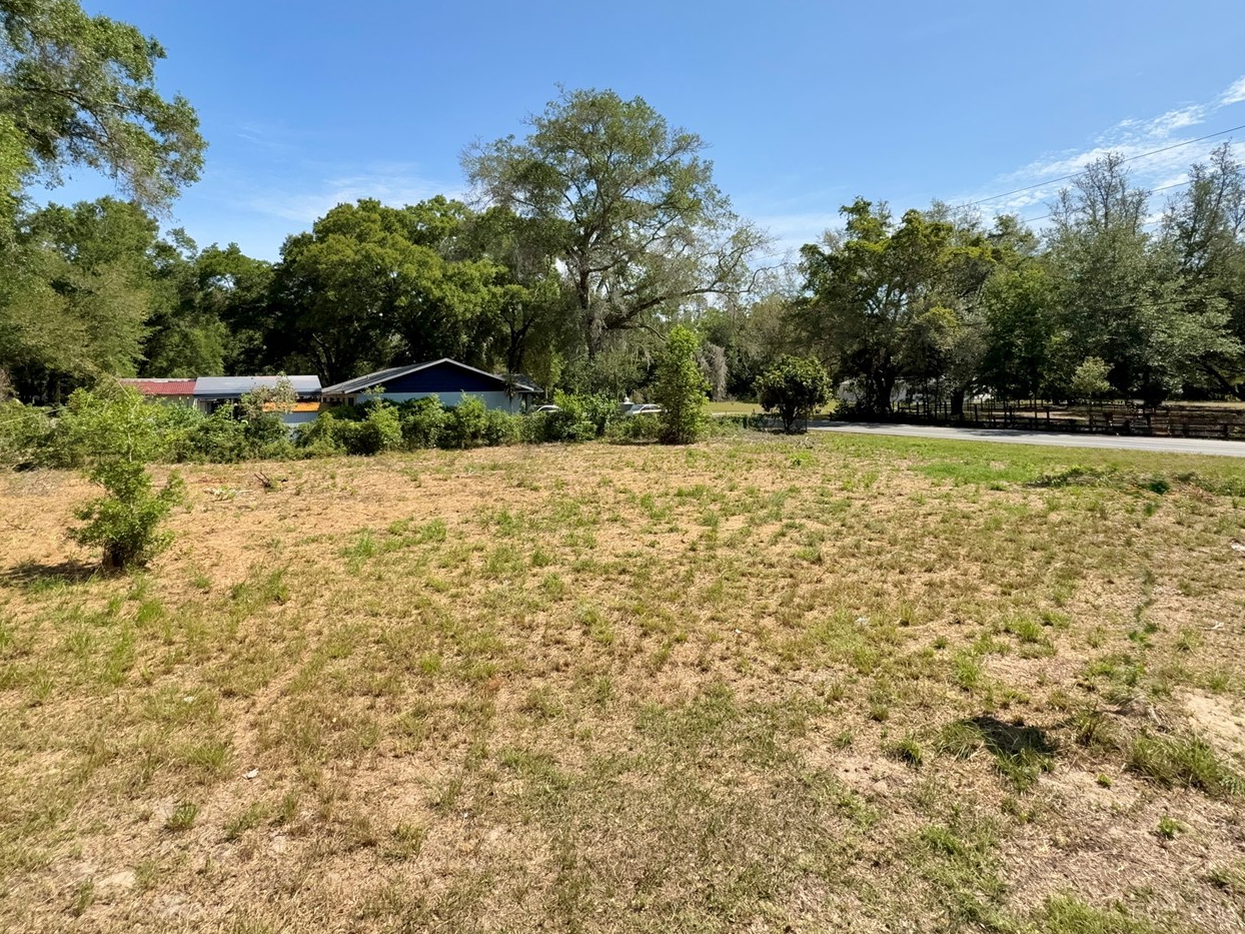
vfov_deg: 70.6
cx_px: 595
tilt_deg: +3.2
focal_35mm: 18
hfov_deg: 87.7
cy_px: 357
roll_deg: +0.6
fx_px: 647
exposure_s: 1/1339
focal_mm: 2.22
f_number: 2.2
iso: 50
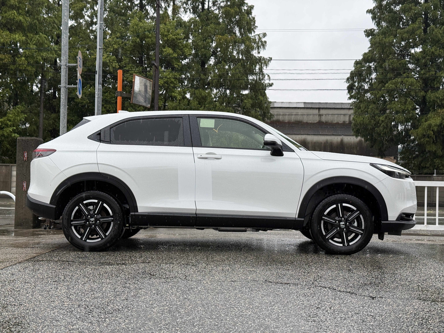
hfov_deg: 39.7
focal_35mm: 48
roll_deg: -1.1
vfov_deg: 30.3
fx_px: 616
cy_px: 166
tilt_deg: +1.9
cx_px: 222
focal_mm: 6.76
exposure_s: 1/719
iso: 64
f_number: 1.78
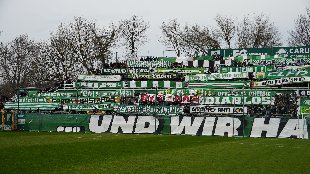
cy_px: 95
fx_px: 518
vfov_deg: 19.1
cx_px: 155
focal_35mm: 63
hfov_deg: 33.3
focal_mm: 40
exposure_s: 1/400
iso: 100
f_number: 5
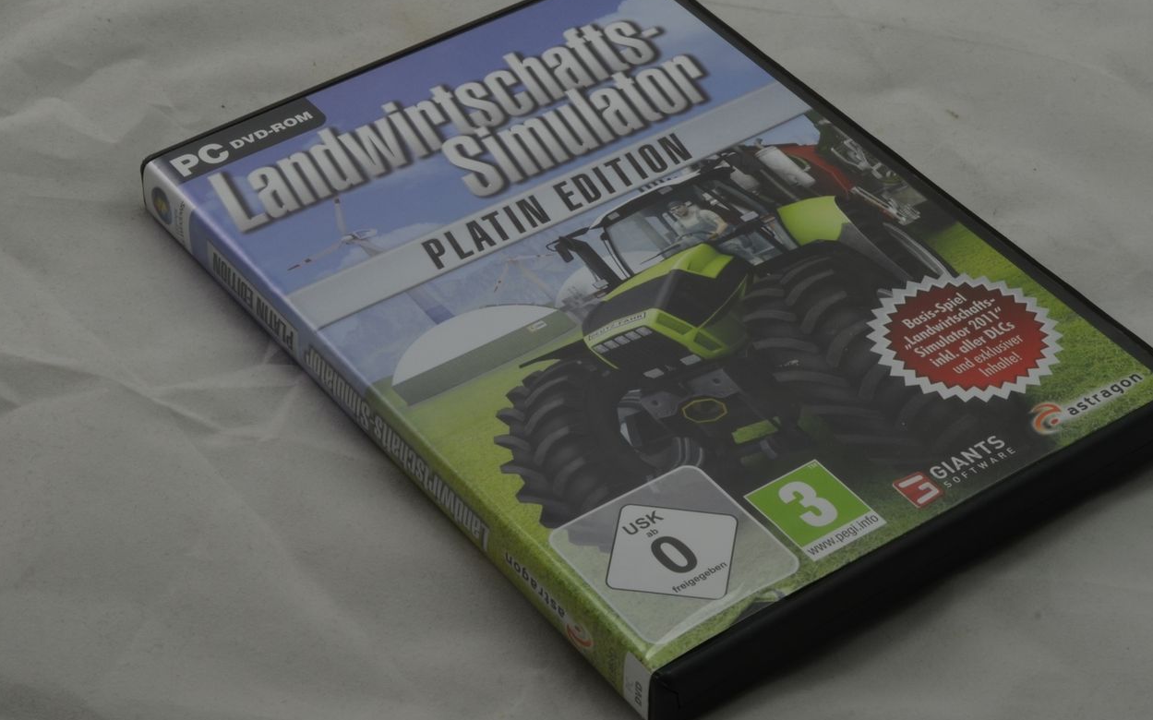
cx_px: 631
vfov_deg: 14.8
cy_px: 228
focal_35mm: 88
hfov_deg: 23.5
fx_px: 2765
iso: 100
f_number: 20
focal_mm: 40
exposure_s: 1/3
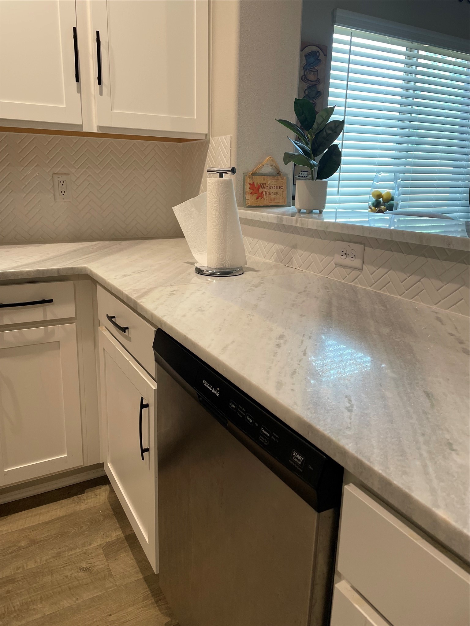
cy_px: 313
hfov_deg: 53.1
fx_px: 471
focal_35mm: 26
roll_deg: -1.1
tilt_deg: -15.5
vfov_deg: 67.3
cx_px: 235
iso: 125
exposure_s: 1/120
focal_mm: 4.2
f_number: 1.6
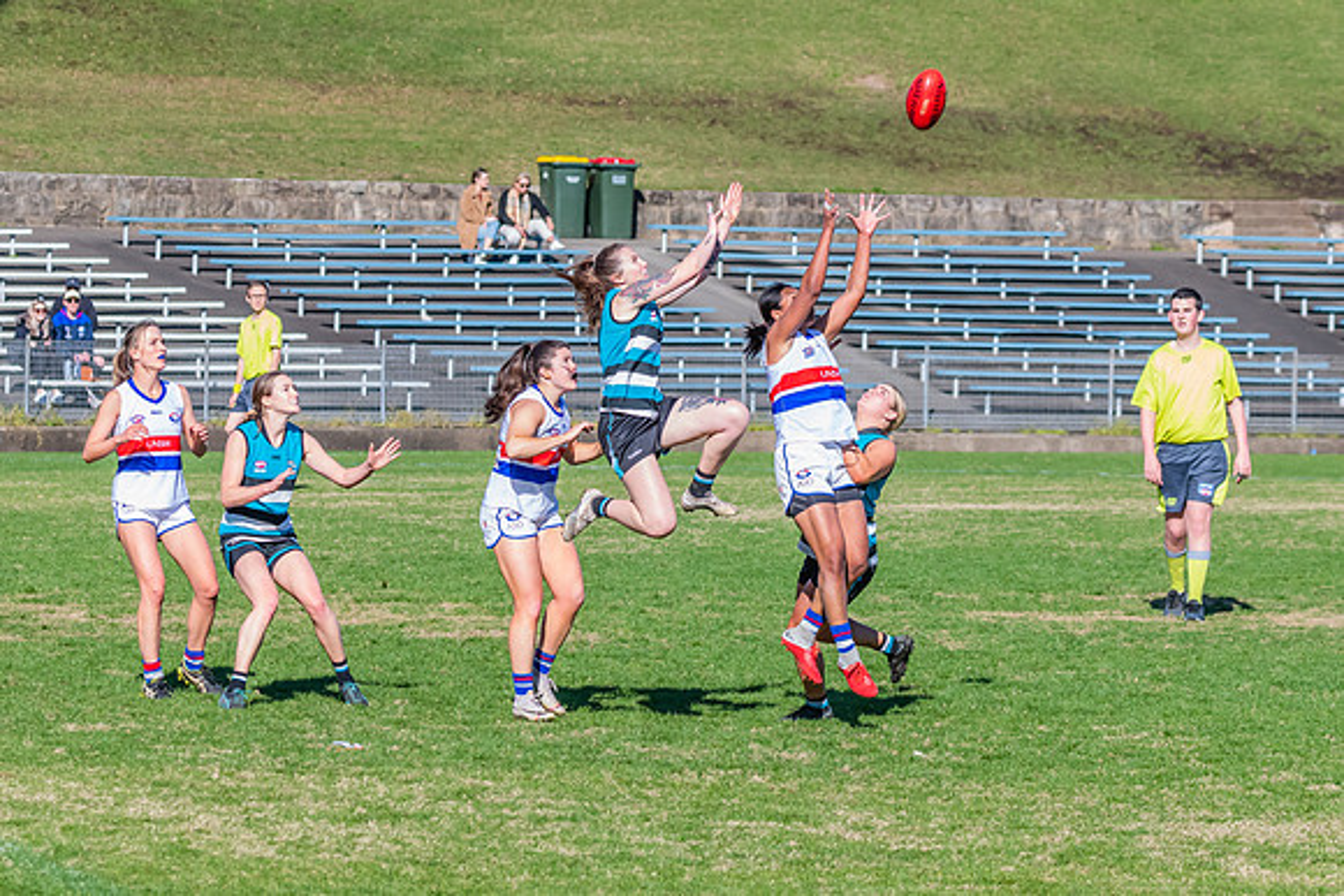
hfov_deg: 8.0
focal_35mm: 256
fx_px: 9554
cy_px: 574
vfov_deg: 5.4
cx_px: 667
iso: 800
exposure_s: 1/1600
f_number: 8
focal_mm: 150
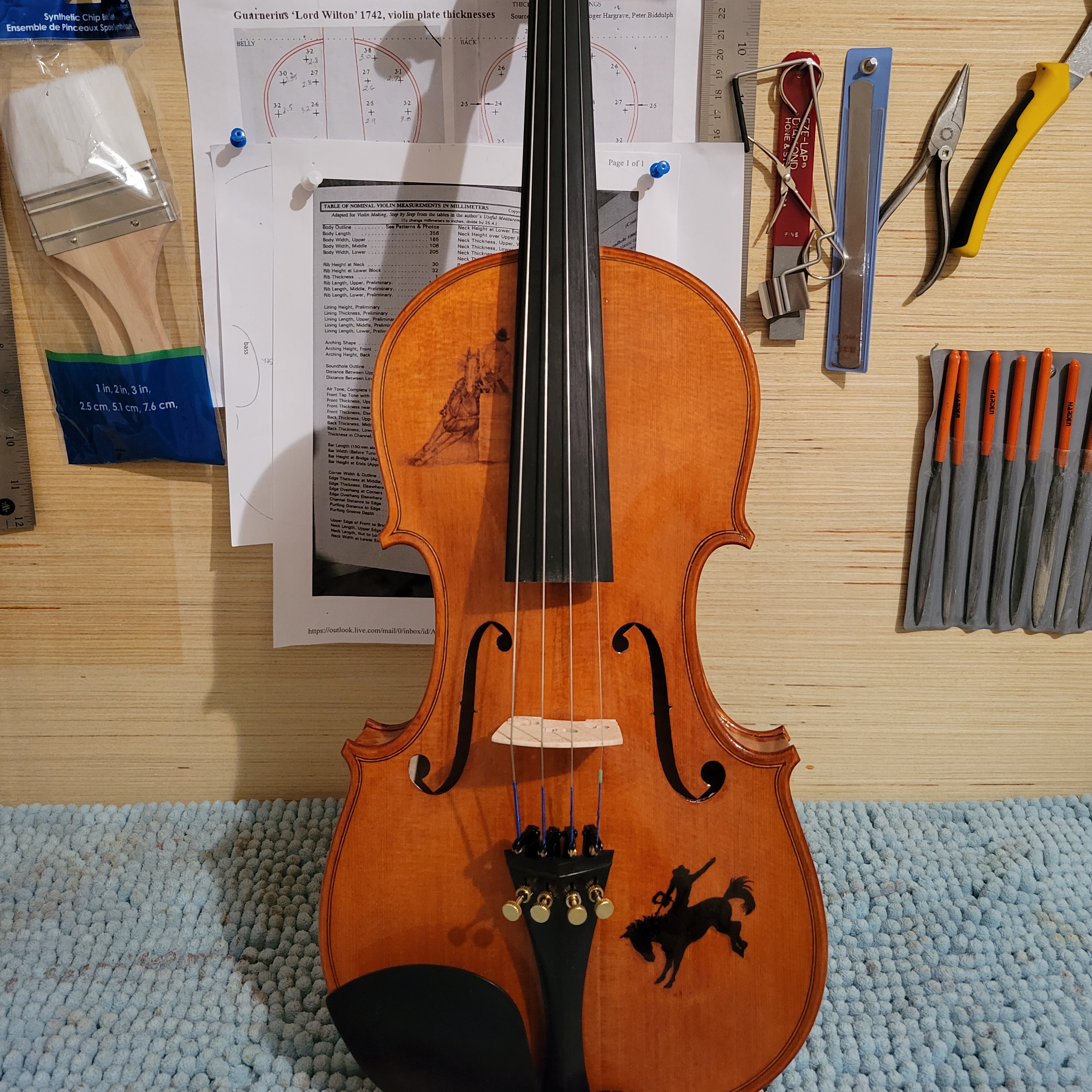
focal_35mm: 31
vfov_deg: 52.1
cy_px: 425
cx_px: 548
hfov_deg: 52.5
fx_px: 1106
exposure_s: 1/39
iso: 400
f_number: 1.8
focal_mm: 5.4
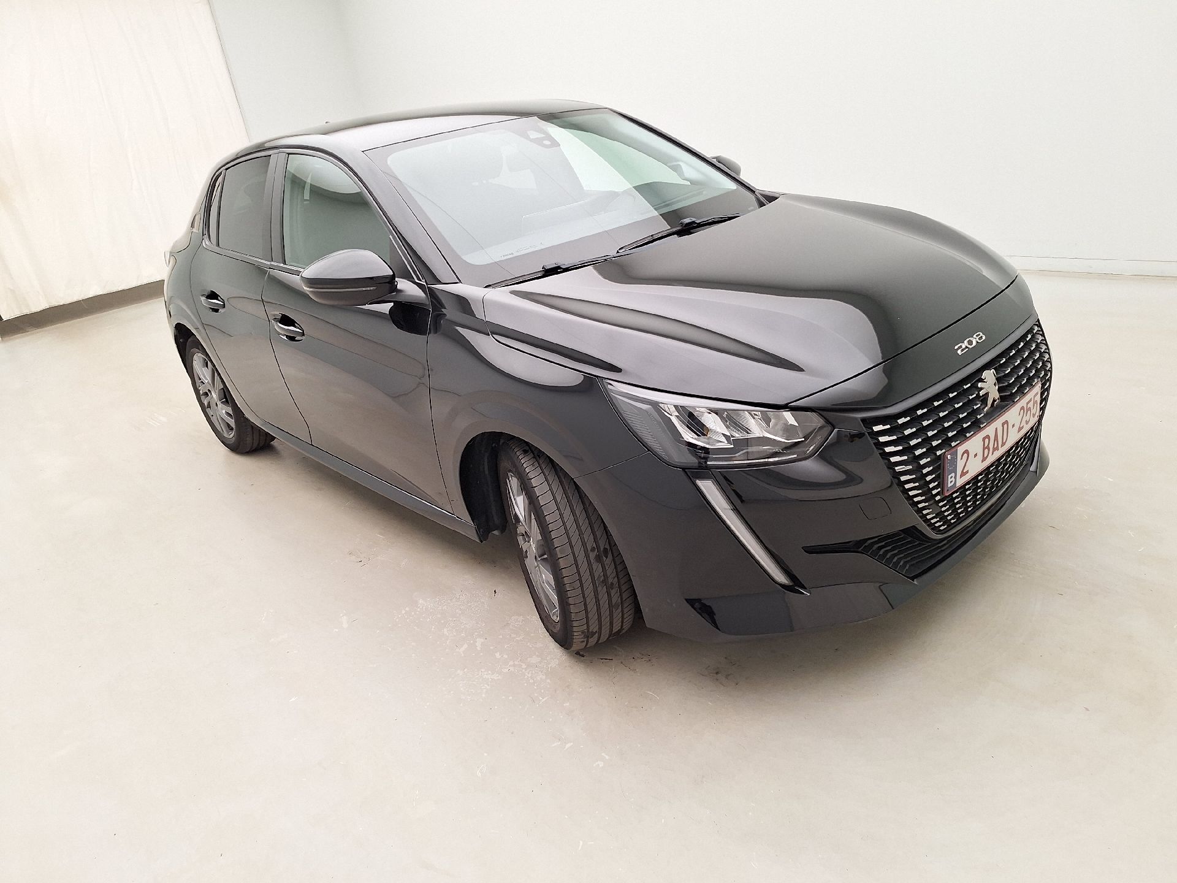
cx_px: 588
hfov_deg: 73.9
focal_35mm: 23
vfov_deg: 58.9
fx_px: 782
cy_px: 442
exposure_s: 1/100
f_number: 1.8
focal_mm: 5.54
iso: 64
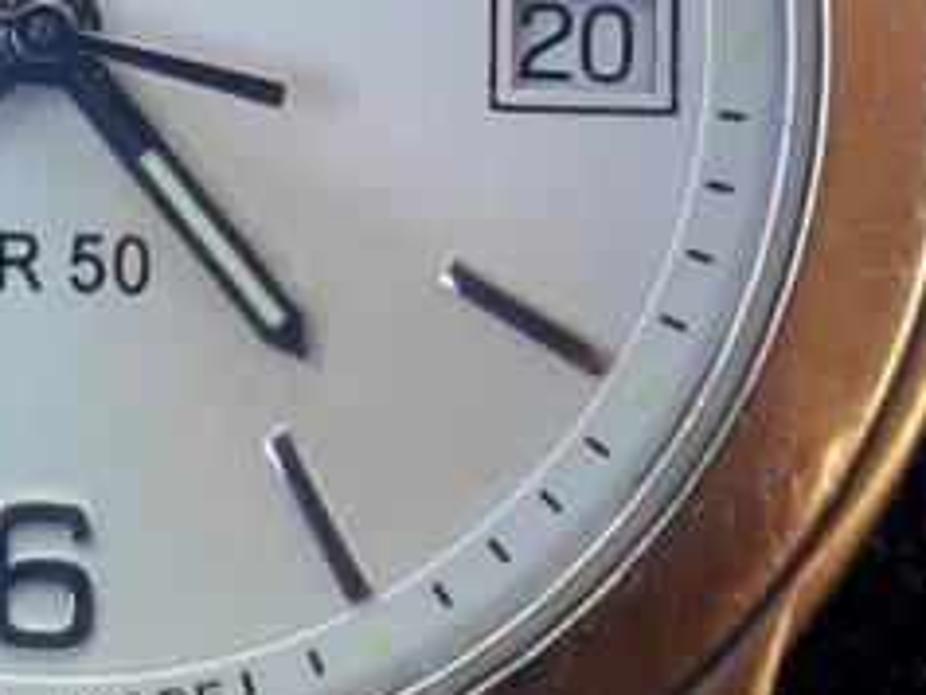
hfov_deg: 26.0
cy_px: 406
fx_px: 1954
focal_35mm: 73
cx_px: 141
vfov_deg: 20.2
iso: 50
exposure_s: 1/100
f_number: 1.9
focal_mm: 3.6
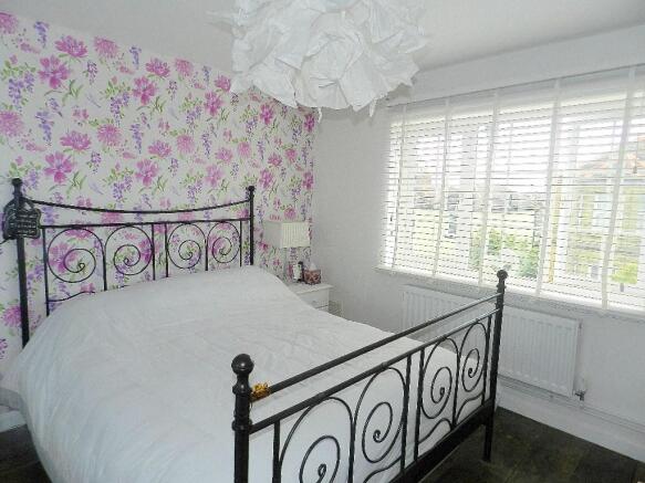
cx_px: 322
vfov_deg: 58.9
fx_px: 428
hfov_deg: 73.9
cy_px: 242
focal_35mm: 23
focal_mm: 4
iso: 160
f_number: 3.4
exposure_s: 1/160
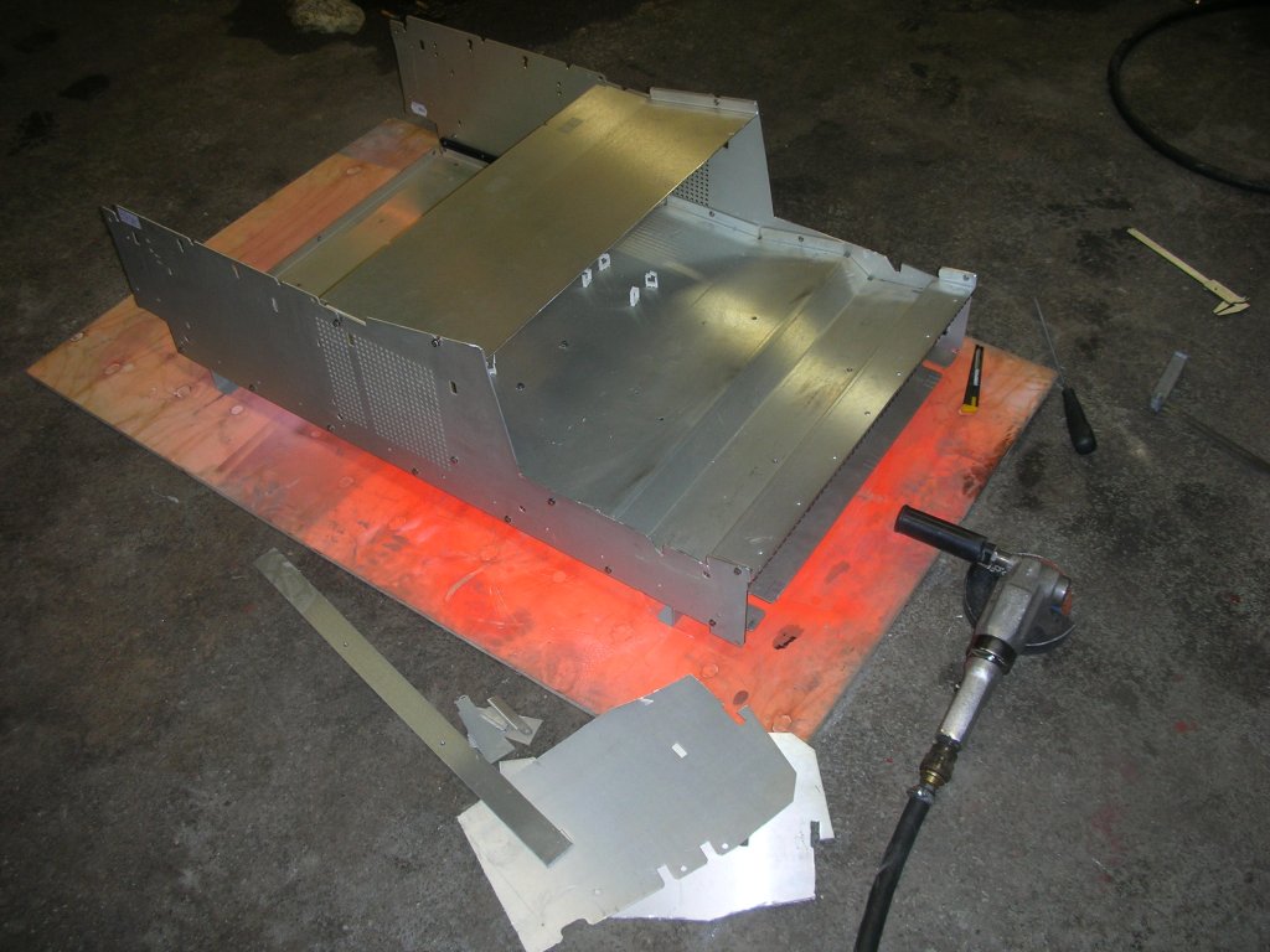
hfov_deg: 52.6
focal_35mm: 35
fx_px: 1284
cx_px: 635
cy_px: 476
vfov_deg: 40.7
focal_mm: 5.8
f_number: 3
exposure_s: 1/60.1
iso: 57
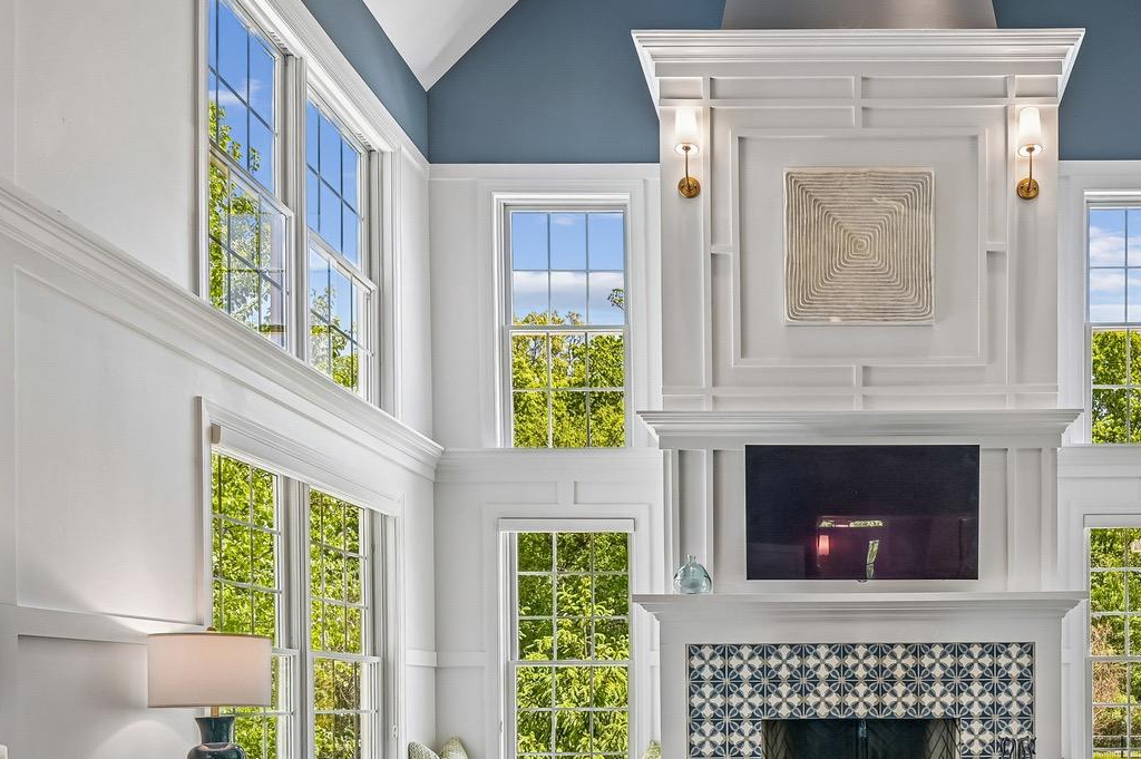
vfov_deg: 38.2
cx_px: 842
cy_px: 689
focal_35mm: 32
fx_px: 1013
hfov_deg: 56.2
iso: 100
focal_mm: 16
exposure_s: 1/6
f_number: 8
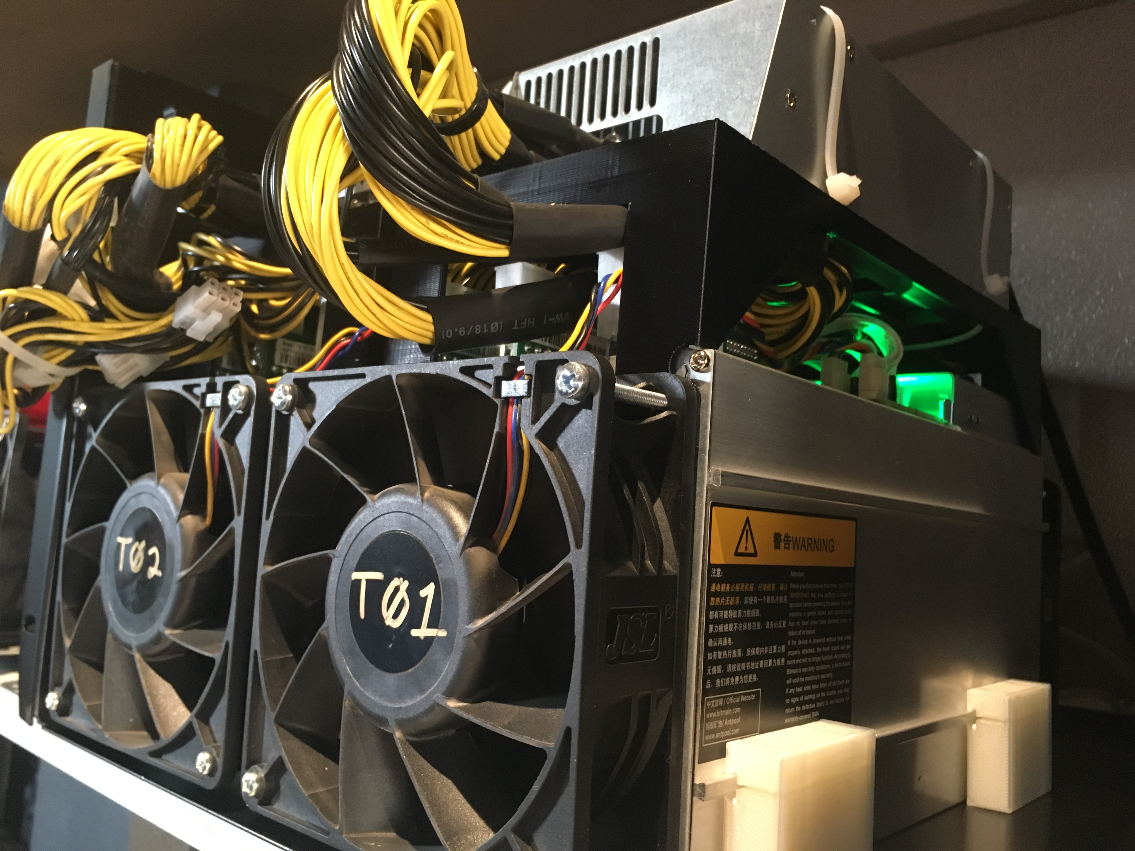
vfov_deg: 48.2
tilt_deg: +3.7
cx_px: 568
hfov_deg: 61.7
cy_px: 426
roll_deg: -4.0
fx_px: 951
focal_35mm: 29
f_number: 2.2
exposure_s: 1/15
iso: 200
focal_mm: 4.15
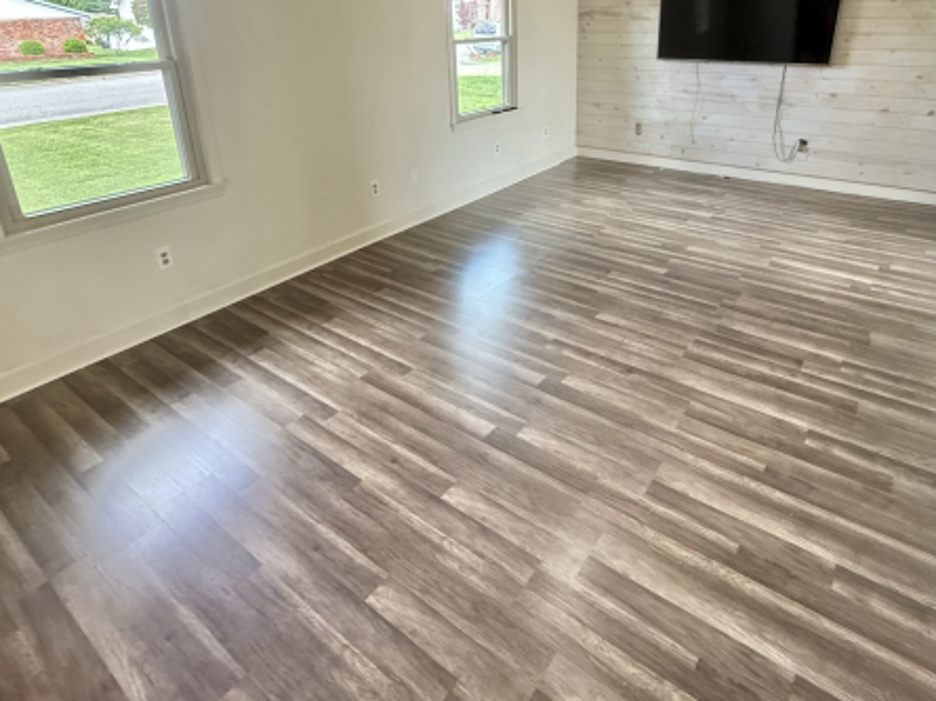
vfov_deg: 61.2
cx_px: 508
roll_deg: +1.1
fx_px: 567
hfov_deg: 78.9
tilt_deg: -18.1
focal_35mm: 21
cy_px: 211
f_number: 2.2
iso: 500
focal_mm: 2.22
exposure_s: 1/120
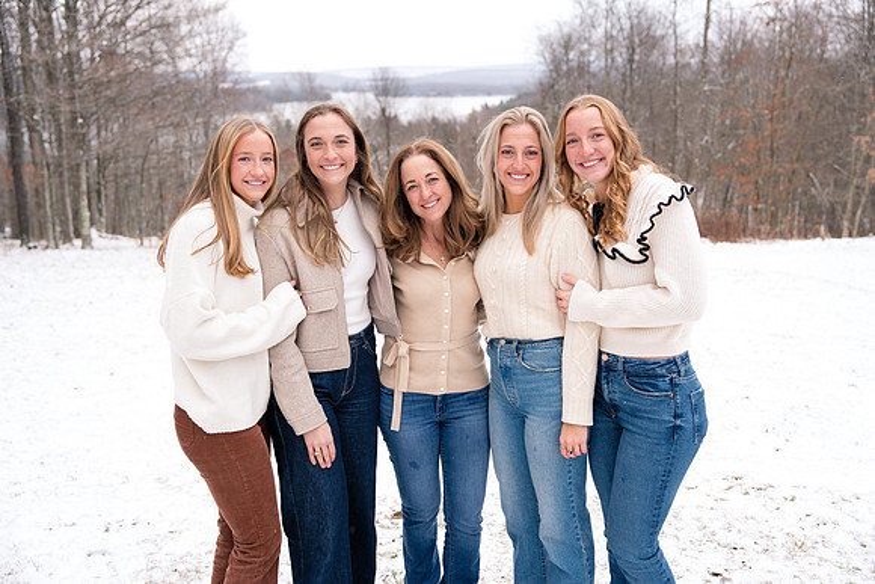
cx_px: 438
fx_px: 851
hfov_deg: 54.4
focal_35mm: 35
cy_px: 292
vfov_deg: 37.9
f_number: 3.2
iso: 400
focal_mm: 35
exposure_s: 1/250
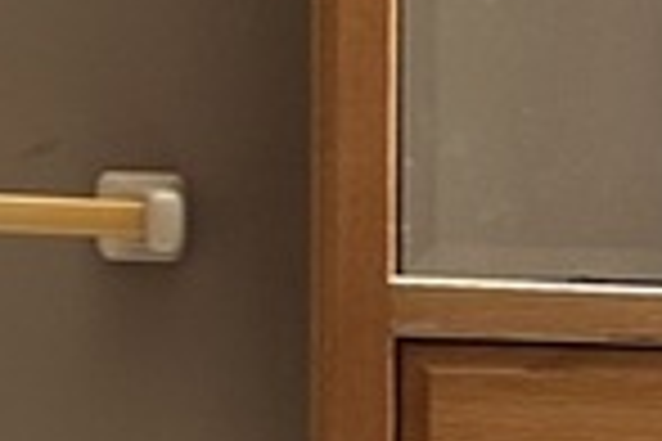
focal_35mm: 184
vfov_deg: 7.3
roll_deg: -0.3
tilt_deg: -3.0
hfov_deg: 11.0
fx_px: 3383
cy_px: 774
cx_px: 725
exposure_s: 1/60
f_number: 1.78
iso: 125
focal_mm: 6.86
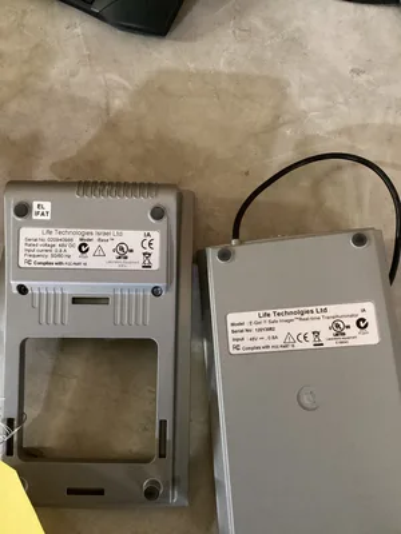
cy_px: 267
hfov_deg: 45.4
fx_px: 479
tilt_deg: -78.1
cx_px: 200
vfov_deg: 58.4
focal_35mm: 31
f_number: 2.4
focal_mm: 3.3
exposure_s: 1/24
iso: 800
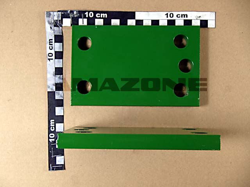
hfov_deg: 41.2
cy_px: 94
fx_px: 332
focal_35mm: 46
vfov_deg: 31.5
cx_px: 125
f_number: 4.9
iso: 200
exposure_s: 1/50
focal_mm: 8.25
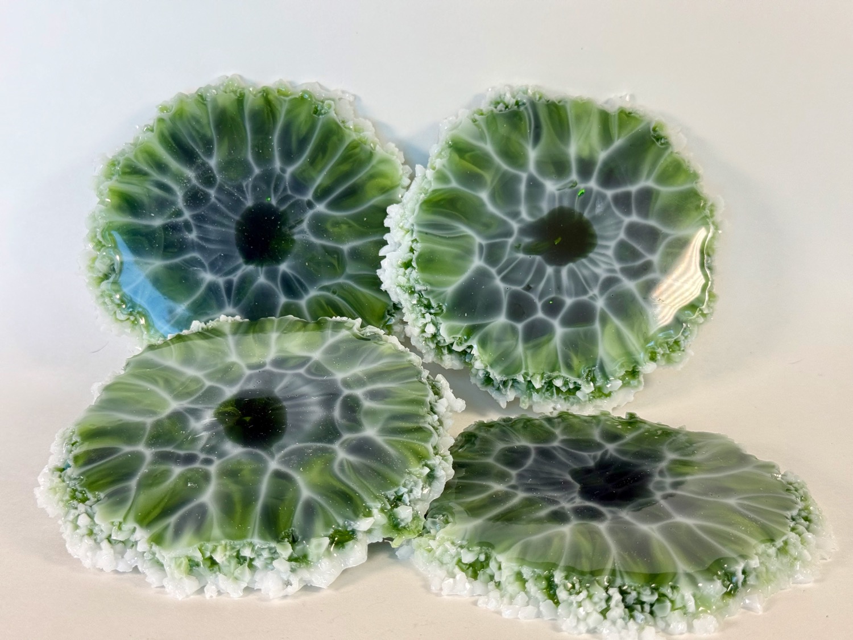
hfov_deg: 39.7
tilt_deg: -25.3
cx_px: 426
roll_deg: -0.6
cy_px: 320
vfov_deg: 30.3
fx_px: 1183
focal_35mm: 48
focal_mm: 6.76
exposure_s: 1/158
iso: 50
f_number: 1.78
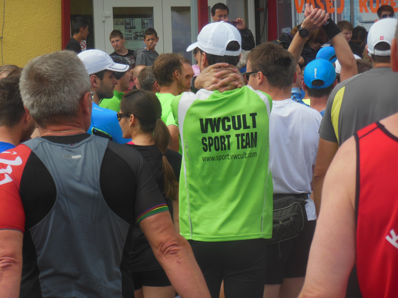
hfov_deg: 13.5
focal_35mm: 146
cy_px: 149
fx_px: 1679
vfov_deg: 10.2
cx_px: 199
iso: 125
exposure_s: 1/640
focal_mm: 26.1
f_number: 5.2
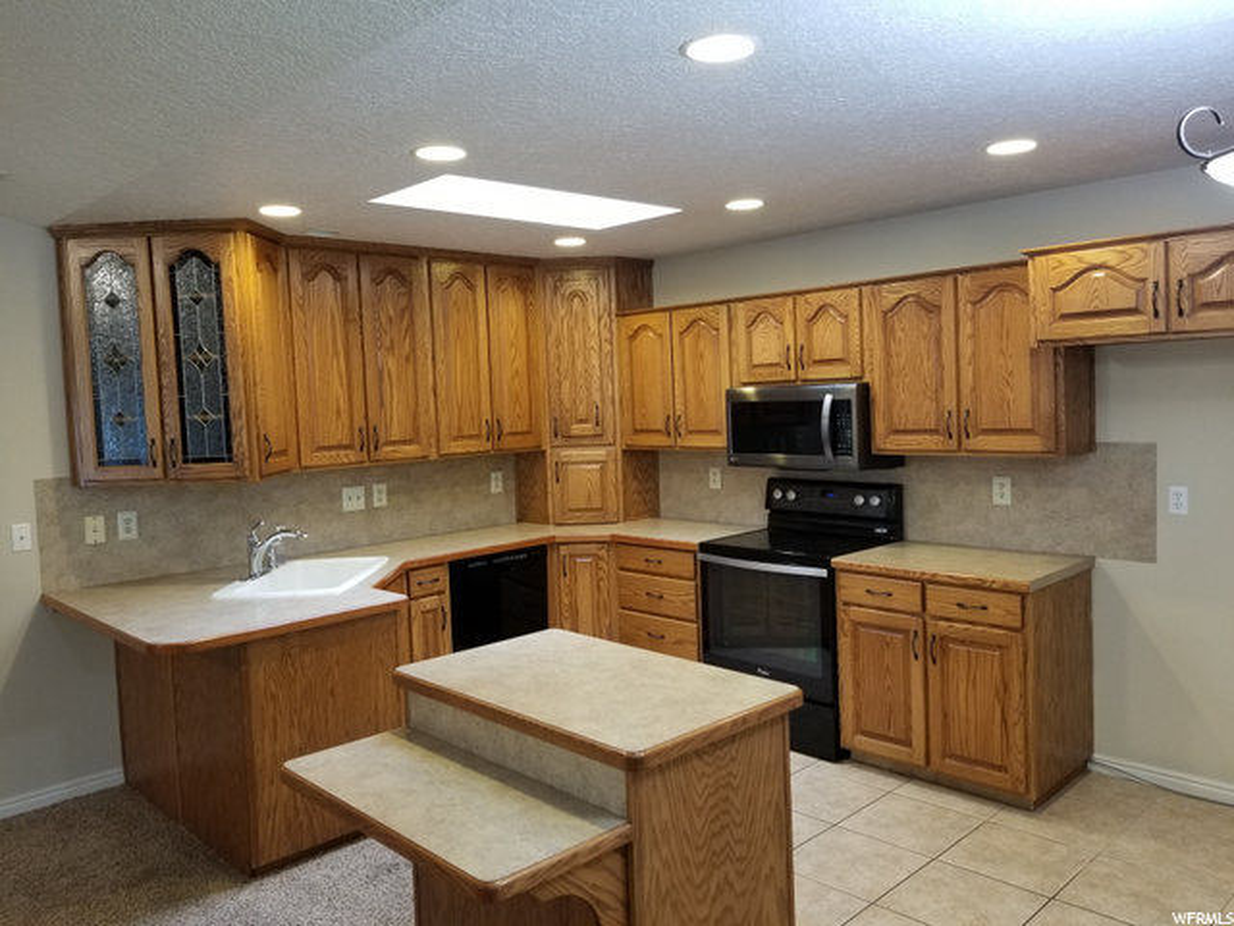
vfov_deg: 53.1
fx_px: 927
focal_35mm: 26
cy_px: 463
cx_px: 617
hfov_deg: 67.3
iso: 100
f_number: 1.7
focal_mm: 4.25
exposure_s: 1/30
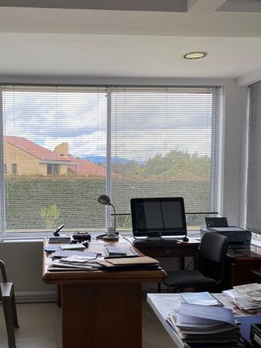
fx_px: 412
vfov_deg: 45.6
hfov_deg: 34.5
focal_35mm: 41
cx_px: 71
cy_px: 207
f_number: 1.8
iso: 32
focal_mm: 4.25
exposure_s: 1/479
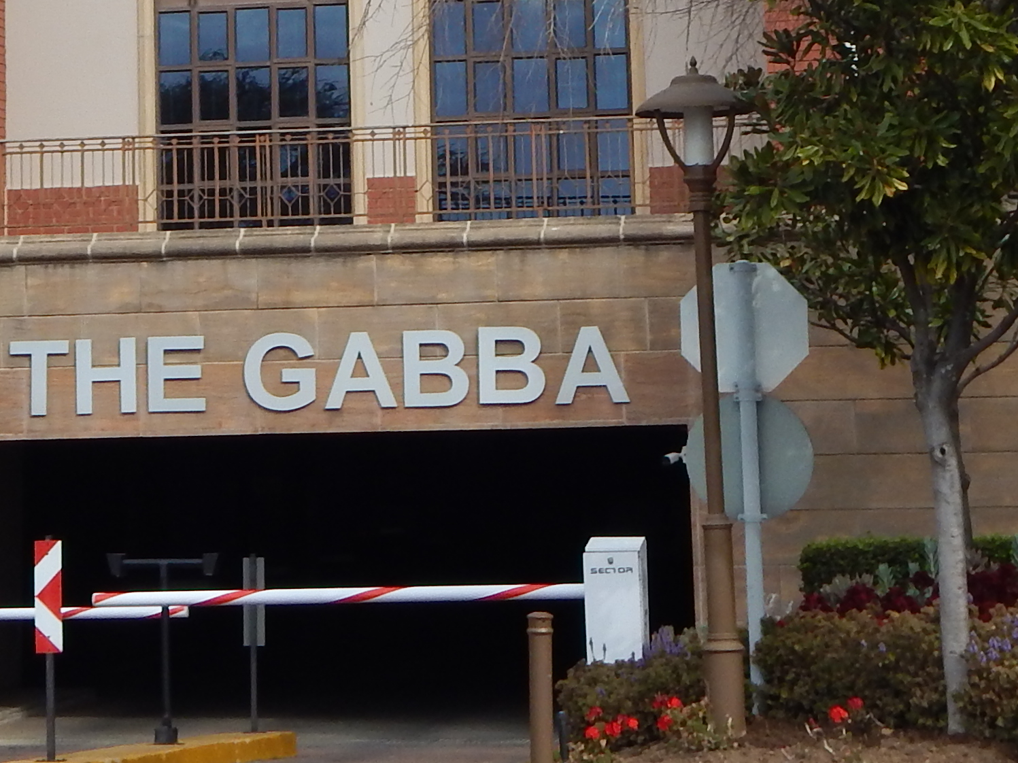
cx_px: 250
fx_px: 3440
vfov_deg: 12.3
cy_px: -211
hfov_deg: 16.7
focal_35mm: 117
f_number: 3.4
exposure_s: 1/800
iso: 125
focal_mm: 6.8
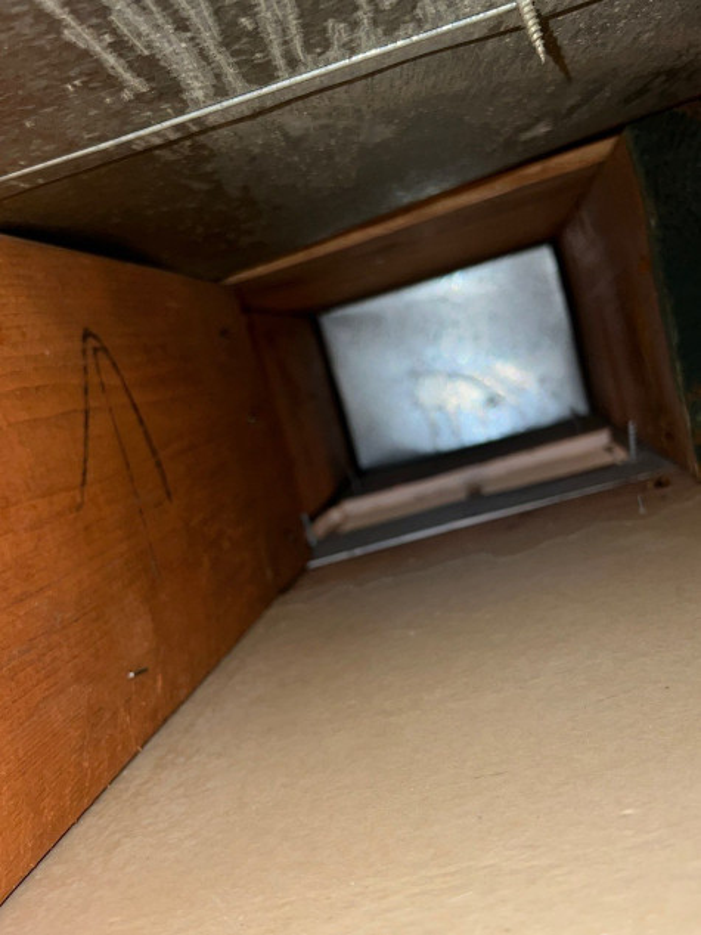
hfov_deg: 25.7
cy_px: 468
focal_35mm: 57
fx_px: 1539
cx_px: 350
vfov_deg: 33.8
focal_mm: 6.6
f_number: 2.8
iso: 20
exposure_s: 1/23
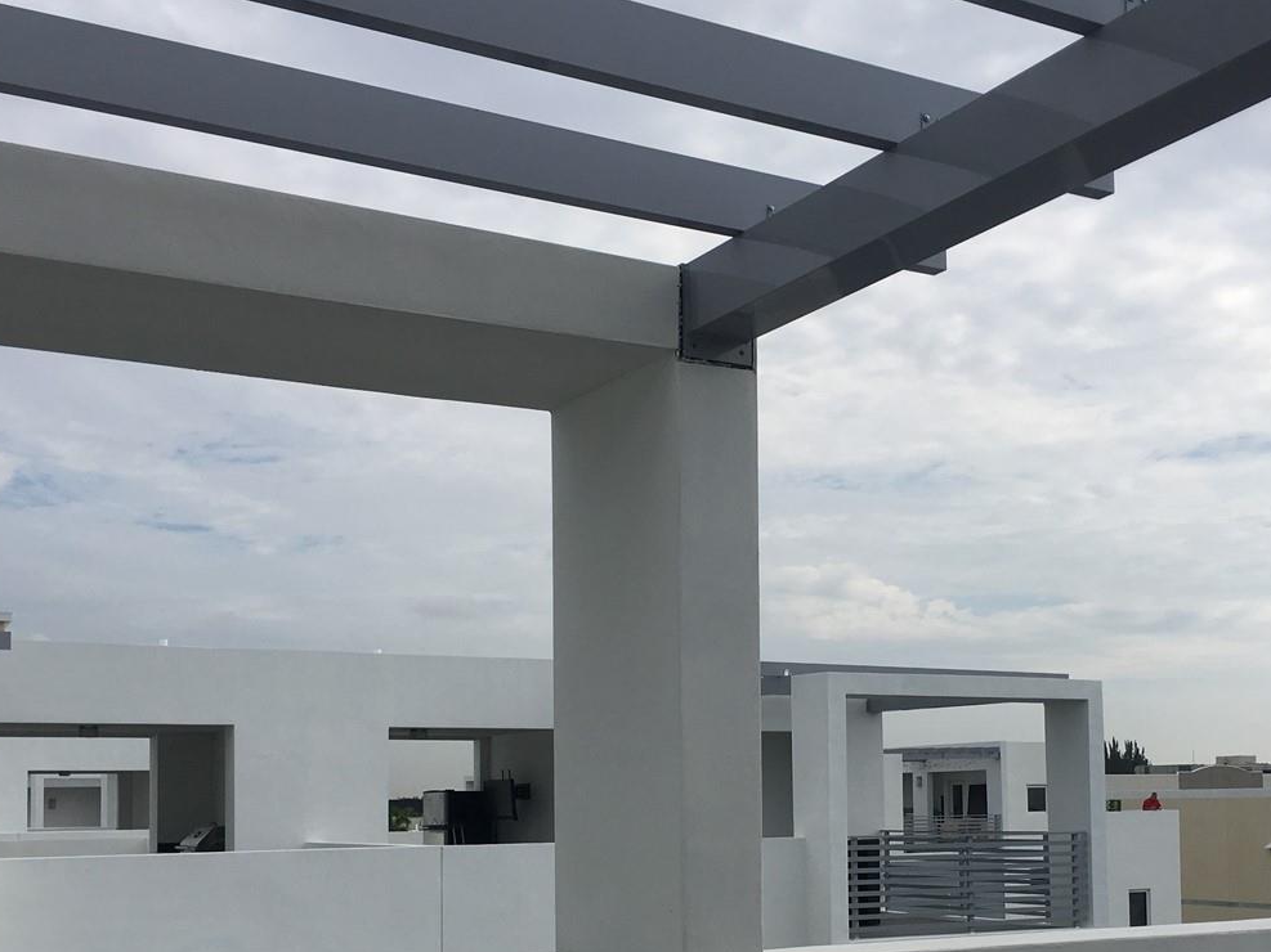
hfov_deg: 40.3
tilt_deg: +2.6
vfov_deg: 30.3
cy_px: 729
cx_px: 744
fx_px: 1725
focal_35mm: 47
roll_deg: +0.5
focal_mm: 4.15
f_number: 2.2
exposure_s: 1/3497
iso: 25
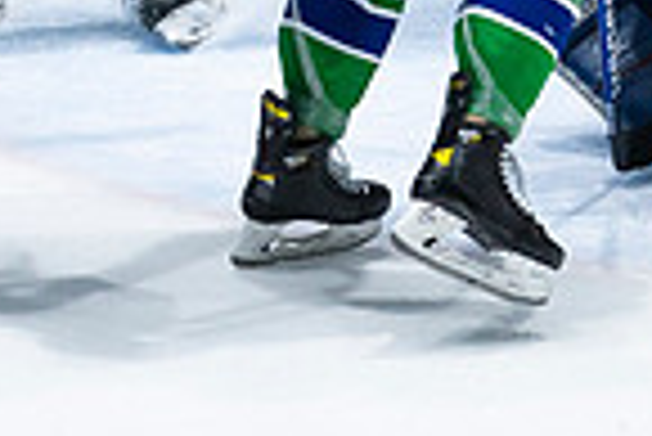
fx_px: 20449
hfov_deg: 1.8
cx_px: 484
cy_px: -474
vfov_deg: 1.2
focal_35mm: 1128
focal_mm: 195
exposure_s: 1/1250
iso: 1250
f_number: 2.8
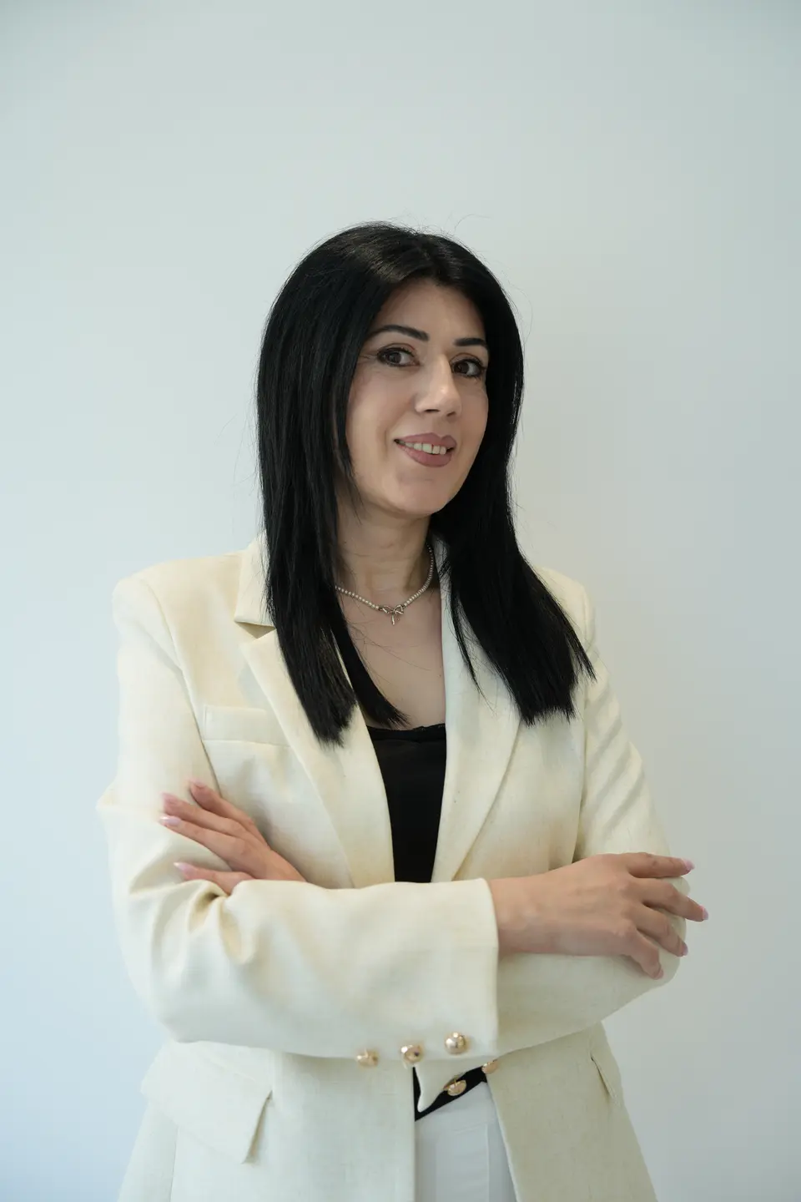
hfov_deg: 29.9
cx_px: 400
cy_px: 601
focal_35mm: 45
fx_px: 1502
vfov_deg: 43.6
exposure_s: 1/50
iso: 100
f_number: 3.2
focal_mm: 45
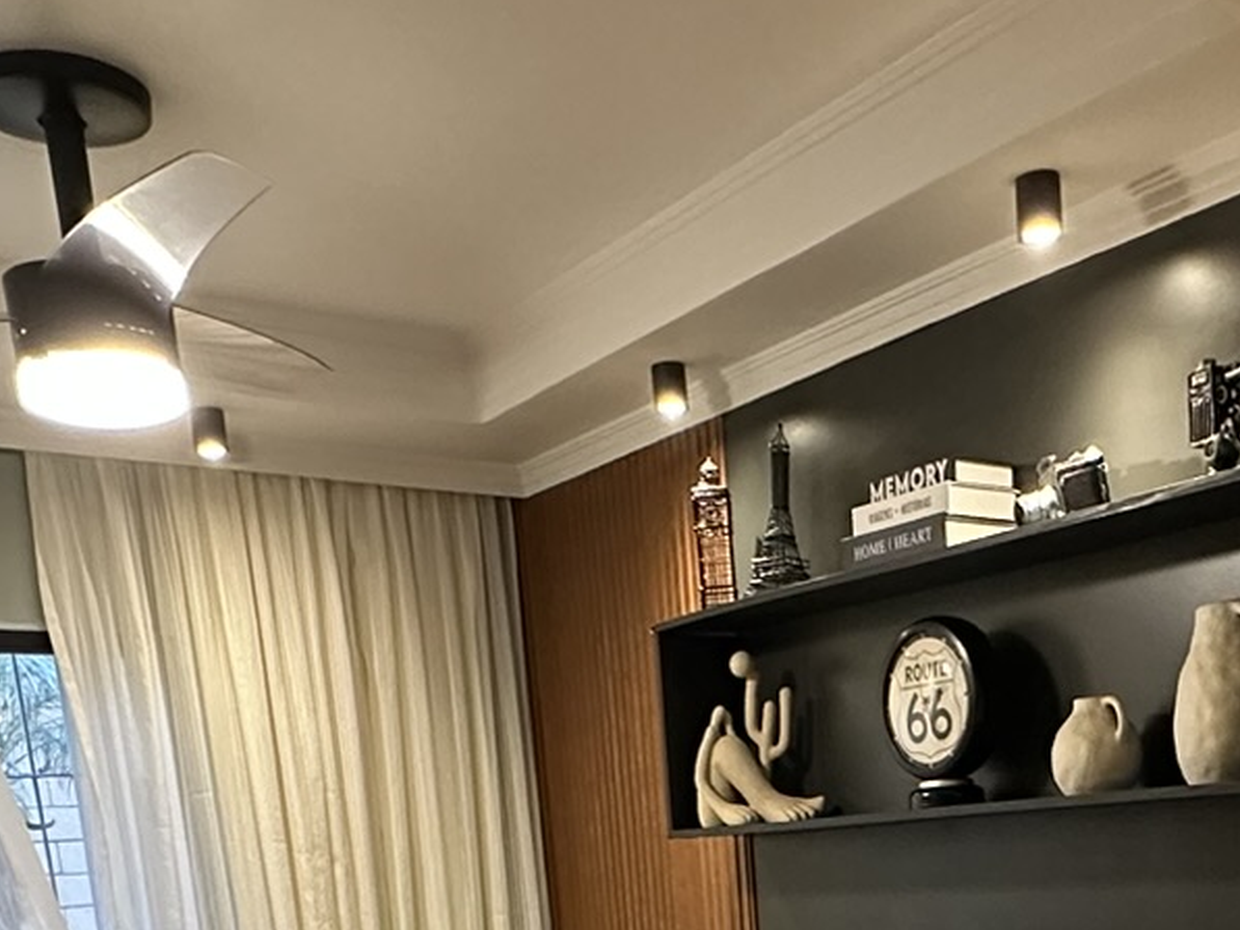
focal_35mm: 48
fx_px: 1720
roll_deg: +2.4
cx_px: 845
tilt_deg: -15.0
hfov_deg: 39.1
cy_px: 1333
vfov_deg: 24.6
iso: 500
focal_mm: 2.22
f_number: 2.2
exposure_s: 1/60
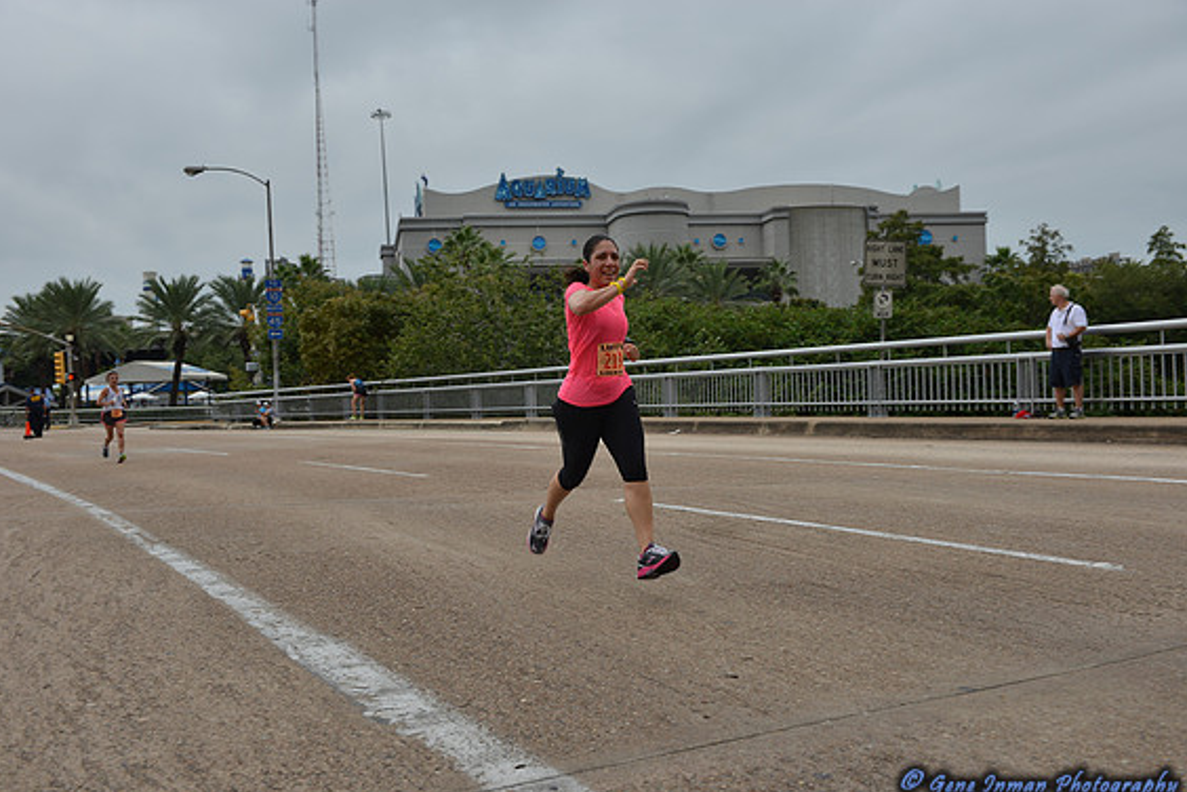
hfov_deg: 53.1
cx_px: 585
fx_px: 1187
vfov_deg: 36.9
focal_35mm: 36
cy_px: 405
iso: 110
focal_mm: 35
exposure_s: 1/160
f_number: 5.6
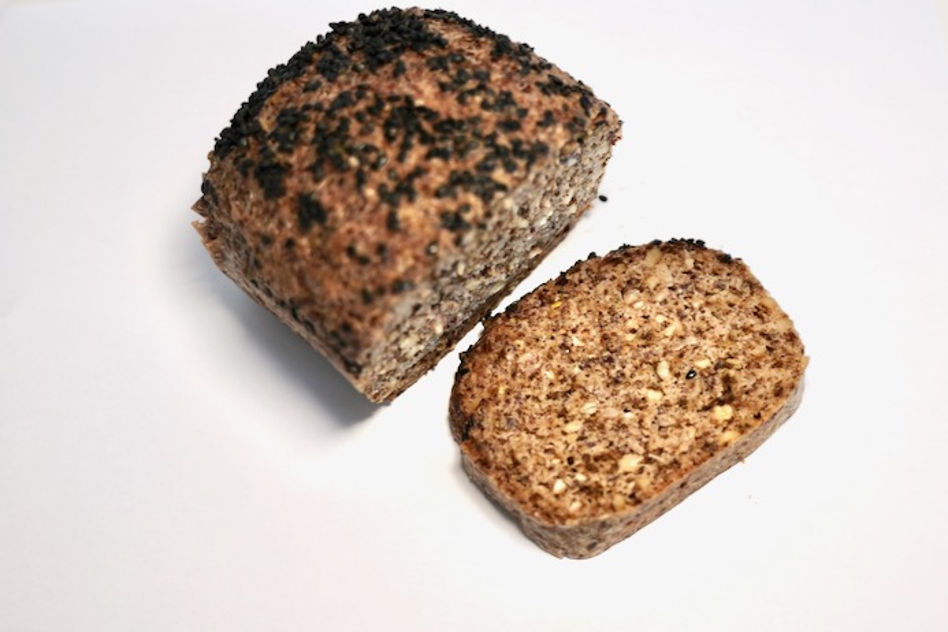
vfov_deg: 36.9
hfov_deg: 53.1
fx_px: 948
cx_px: 474
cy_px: 316
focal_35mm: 36
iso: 400
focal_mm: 36
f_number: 4
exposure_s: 1/320
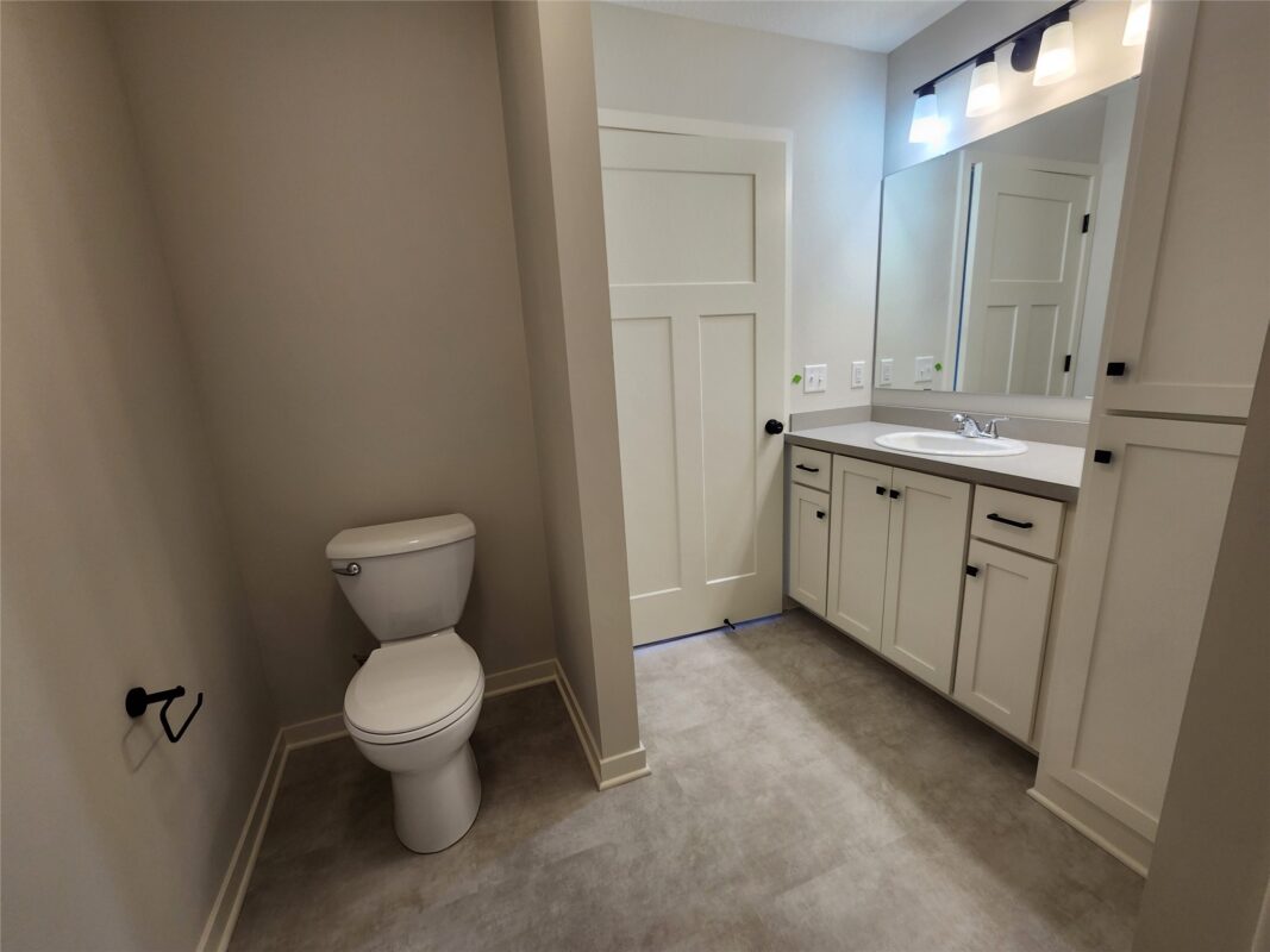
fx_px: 477
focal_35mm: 13
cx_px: 635
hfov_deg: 106.2
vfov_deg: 89.9
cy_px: 476
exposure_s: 1/60
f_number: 2.2
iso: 64
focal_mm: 2.2
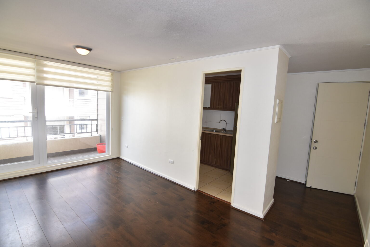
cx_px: 185
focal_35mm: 16
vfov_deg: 72.1
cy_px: 124
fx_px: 170
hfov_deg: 95.0
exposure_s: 1/125
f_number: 5.6
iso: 320
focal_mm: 11
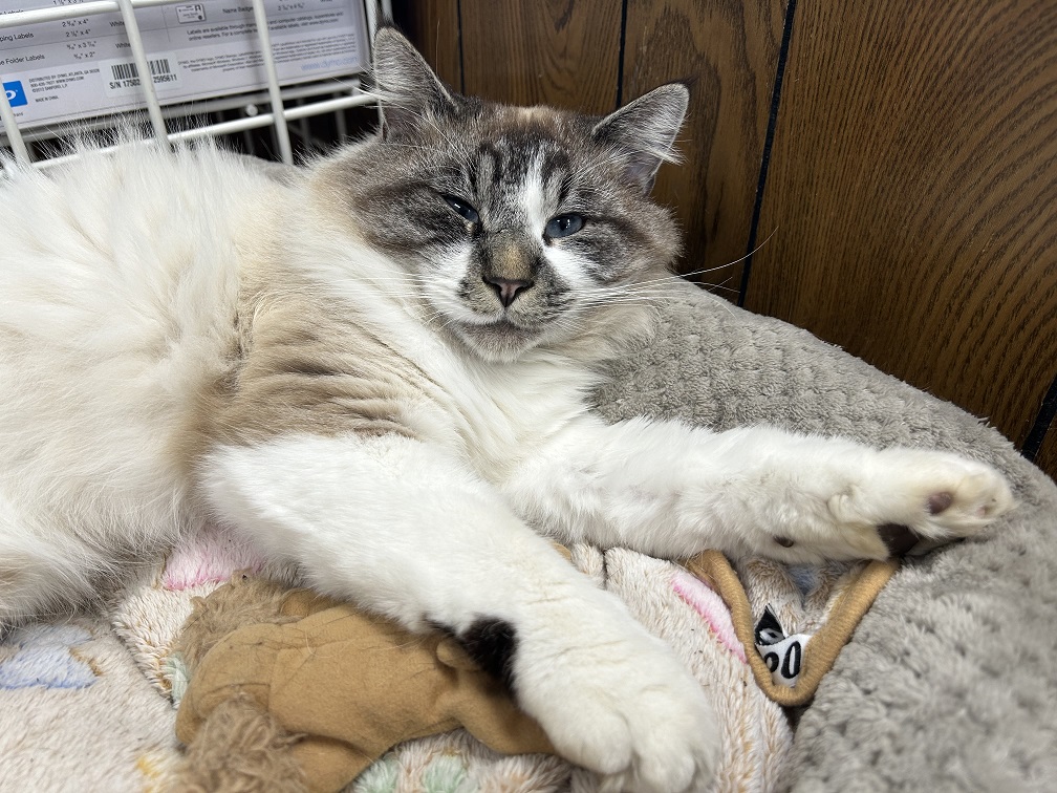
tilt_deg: -35.7
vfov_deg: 53.1
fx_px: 794
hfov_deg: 67.3
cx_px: 528
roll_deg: +1.0
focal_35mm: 26
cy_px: 396
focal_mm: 5.7
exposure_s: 1/120
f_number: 1.5
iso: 64
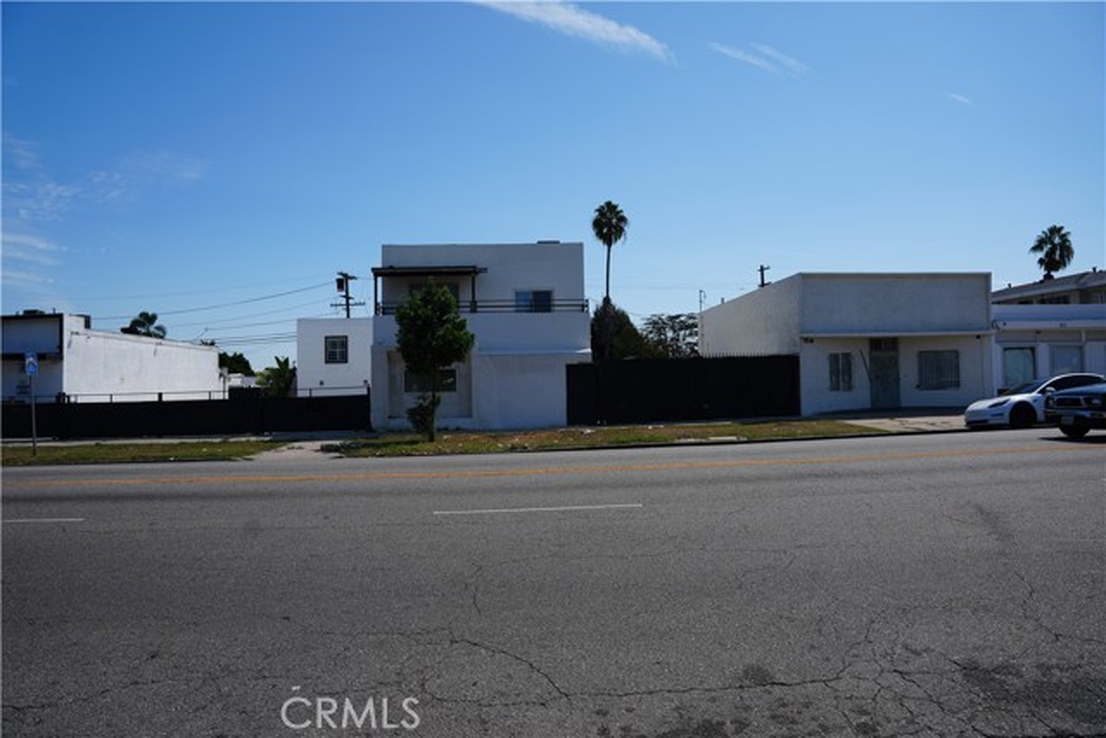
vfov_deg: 53.2
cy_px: 369
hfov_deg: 73.7
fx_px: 737
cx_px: 553
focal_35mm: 24
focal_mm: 24
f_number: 5
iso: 100
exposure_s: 1/1000
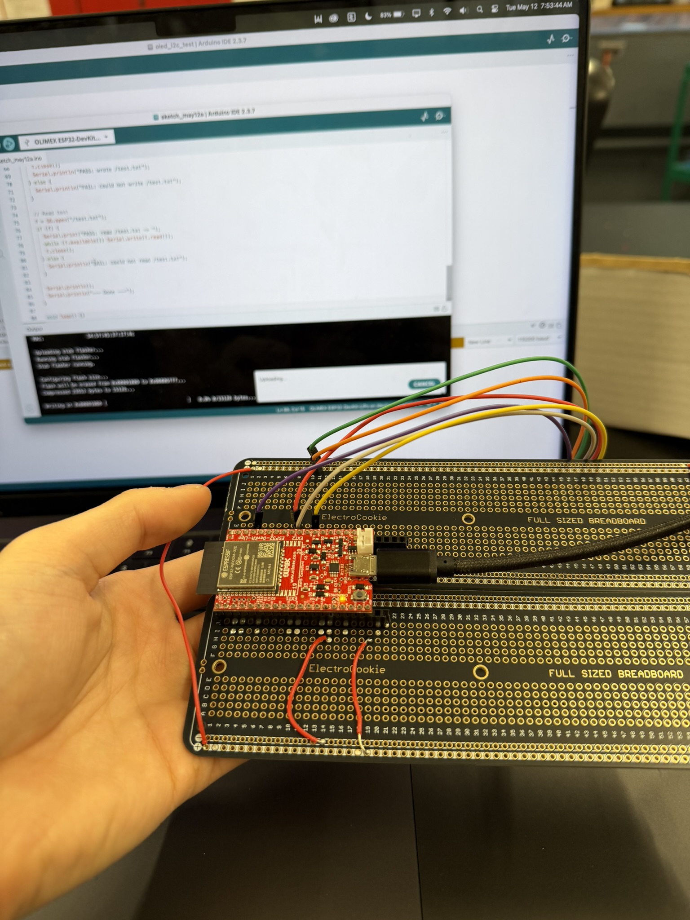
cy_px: 460
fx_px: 638
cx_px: 345
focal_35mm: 24
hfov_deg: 56.8
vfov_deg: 71.6
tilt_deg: -32.5
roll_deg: +4.4
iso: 125
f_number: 1.78
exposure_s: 1/120
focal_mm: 6.76
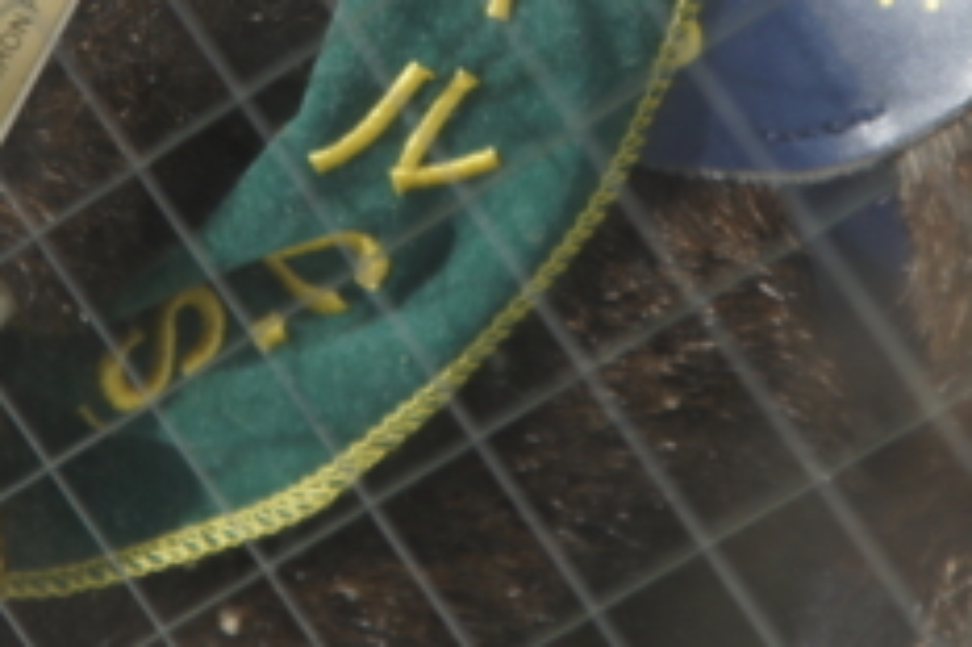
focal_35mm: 772
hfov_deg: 2.7
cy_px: -148
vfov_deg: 1.8
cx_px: 400
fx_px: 20829
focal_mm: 200
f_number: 6.3
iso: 200
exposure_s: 1/400
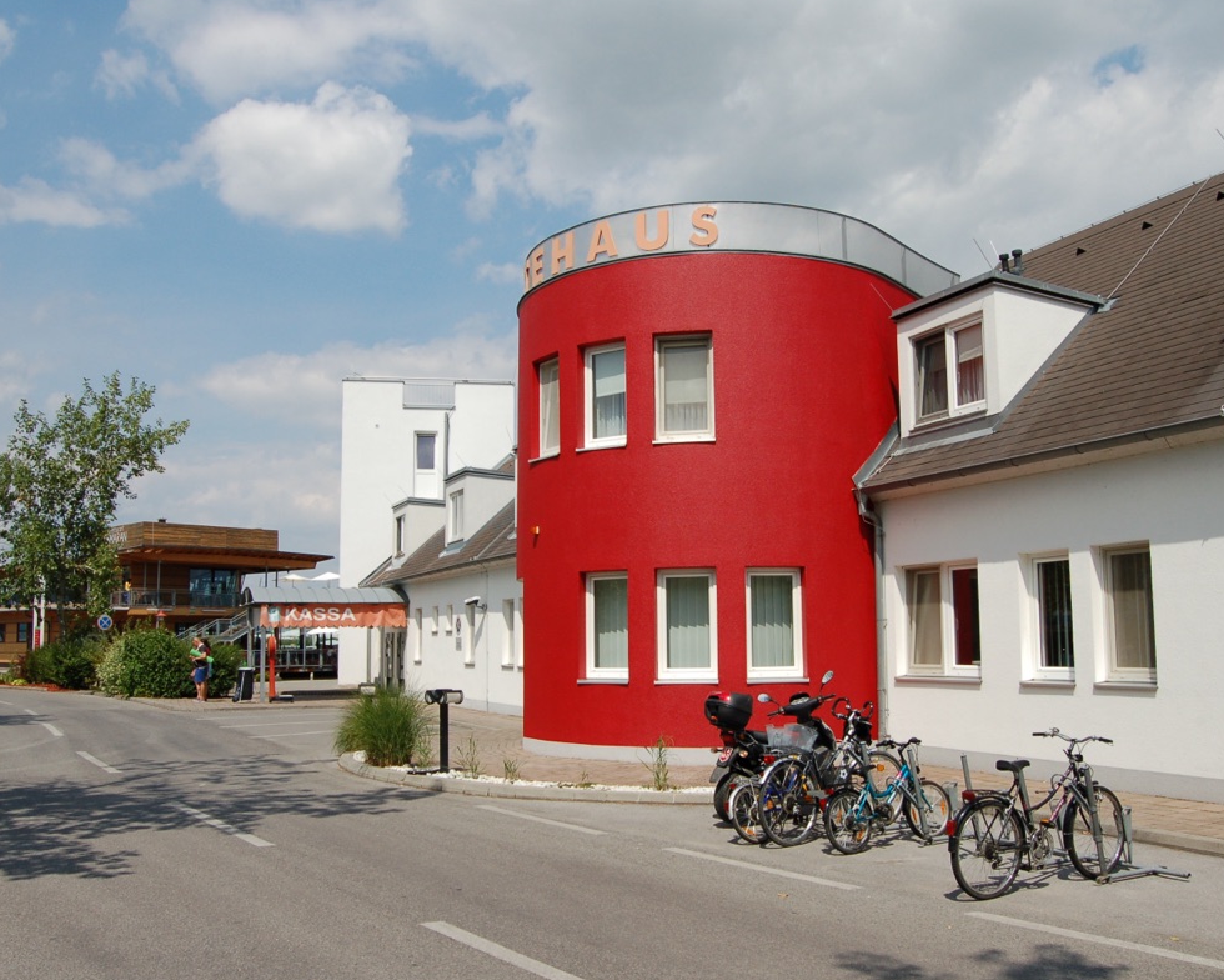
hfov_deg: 57.1
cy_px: 488
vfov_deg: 47.1
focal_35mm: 31
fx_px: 1123
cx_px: 647
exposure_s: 1/400
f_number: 11
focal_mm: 18
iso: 200
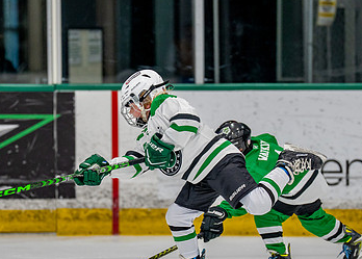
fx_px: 4495
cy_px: 184
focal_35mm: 437
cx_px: 174
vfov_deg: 3.3
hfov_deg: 4.6
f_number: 2.8
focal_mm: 200
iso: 1000
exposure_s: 1/1250
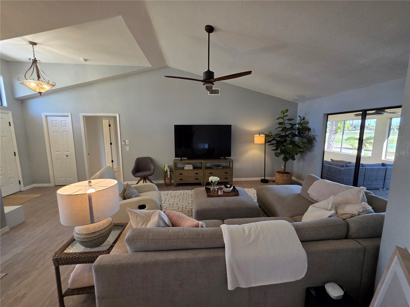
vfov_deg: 89.9
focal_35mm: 13
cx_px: 205
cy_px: 154
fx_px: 154
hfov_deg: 106.2
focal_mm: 2.2
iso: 200
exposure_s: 1/120
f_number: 1.9
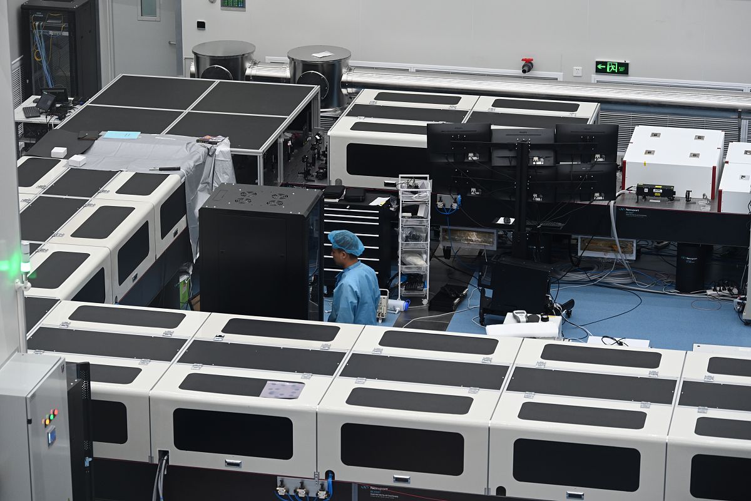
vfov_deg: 13.4
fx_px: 2128
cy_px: 250
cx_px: 376
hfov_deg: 20.0
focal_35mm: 102
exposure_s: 1/50
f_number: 6.3
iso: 1000
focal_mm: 102
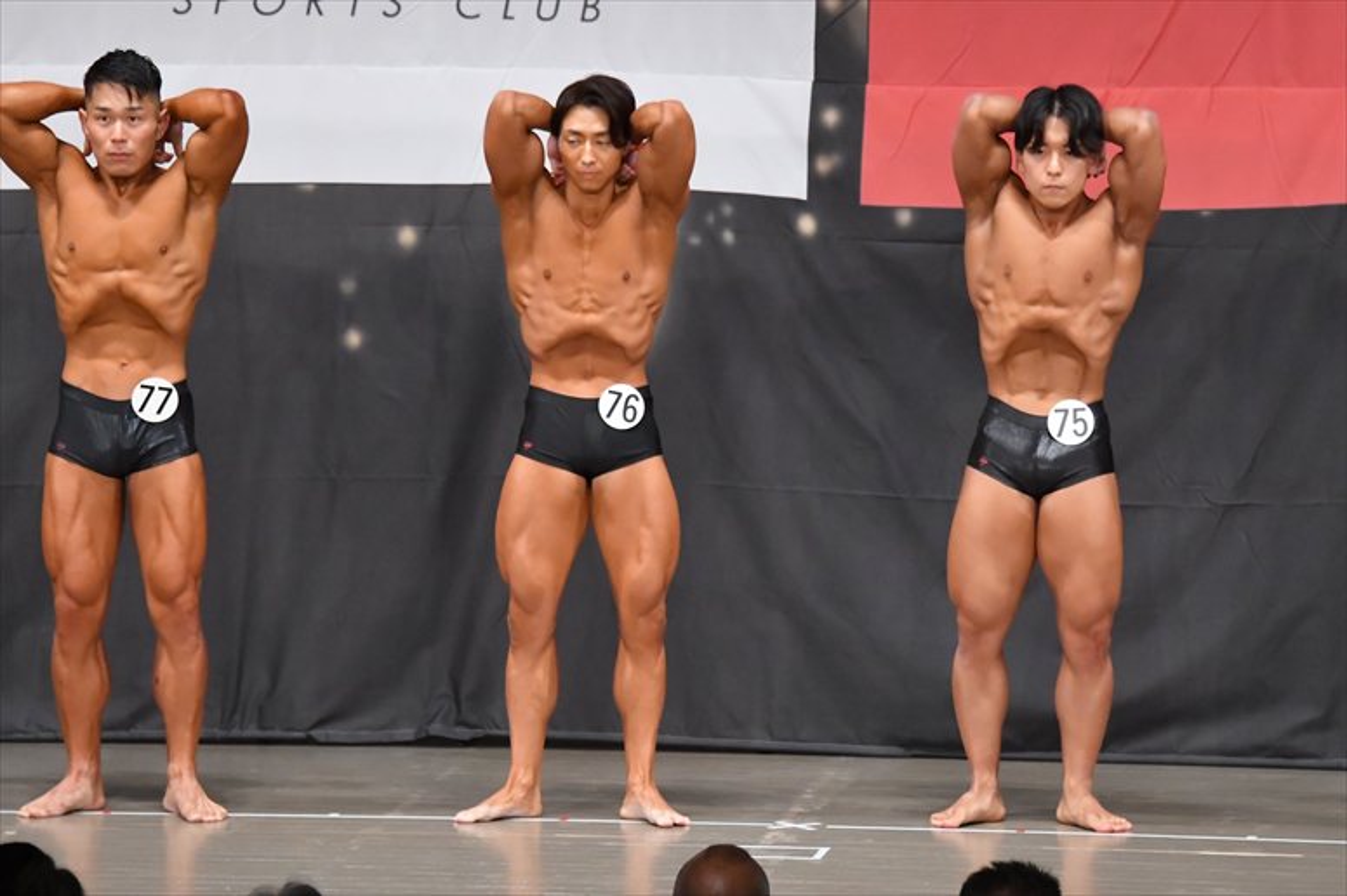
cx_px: 674
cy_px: 448
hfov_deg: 9.2
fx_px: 8415
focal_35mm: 225
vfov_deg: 6.1
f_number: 5.6
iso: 6400
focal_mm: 150
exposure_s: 1/400
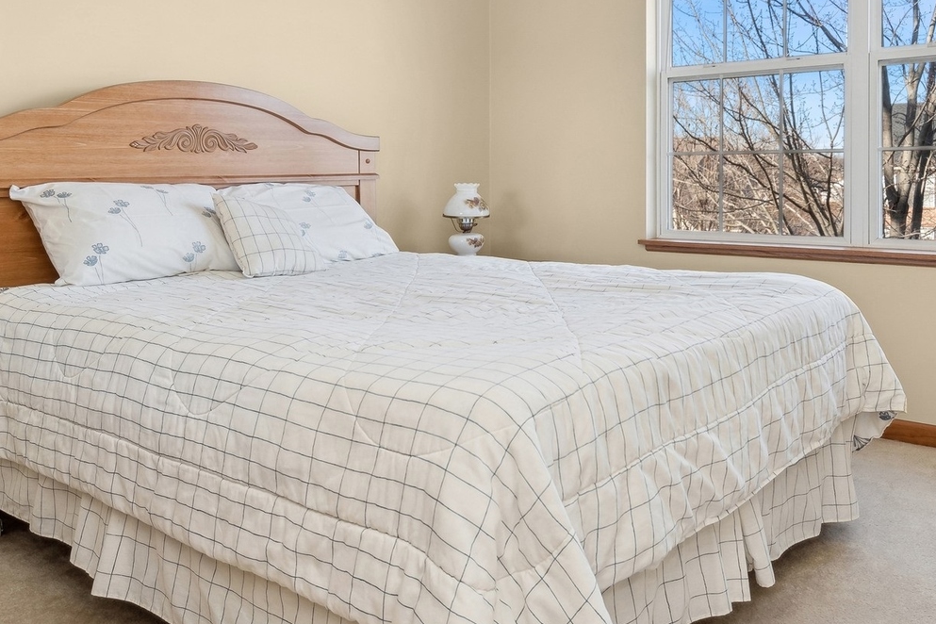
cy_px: 188
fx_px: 827
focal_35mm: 32
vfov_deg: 40.6
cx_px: 550
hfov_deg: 58.6
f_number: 8
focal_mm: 13
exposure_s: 1/40
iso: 250
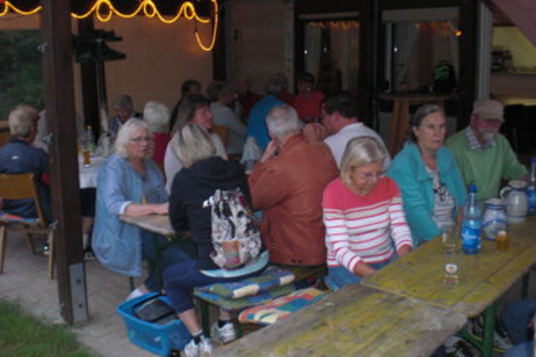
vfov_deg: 33.3
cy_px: 162
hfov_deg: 48.5
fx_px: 595
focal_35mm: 40
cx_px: 269
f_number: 3.1
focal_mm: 6.3
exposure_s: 1/60
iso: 200
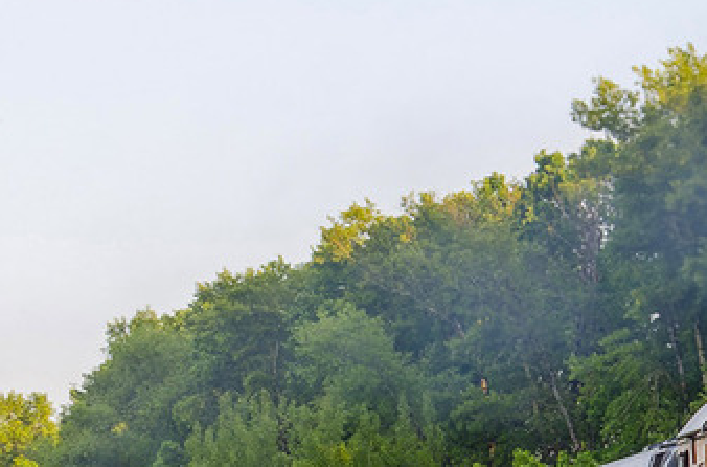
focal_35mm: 210
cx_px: 1123
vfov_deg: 6.5
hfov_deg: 9.5
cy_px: 351
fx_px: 4111
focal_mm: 35
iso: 500
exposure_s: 1/500
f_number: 6.3
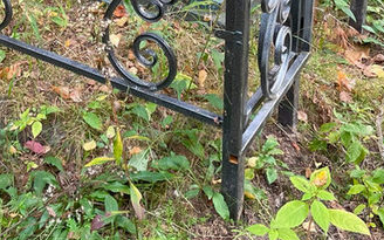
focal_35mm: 86
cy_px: -140
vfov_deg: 14.0
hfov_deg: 23.6
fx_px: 900
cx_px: 55
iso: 64
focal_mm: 4.2
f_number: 1.6
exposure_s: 1/121
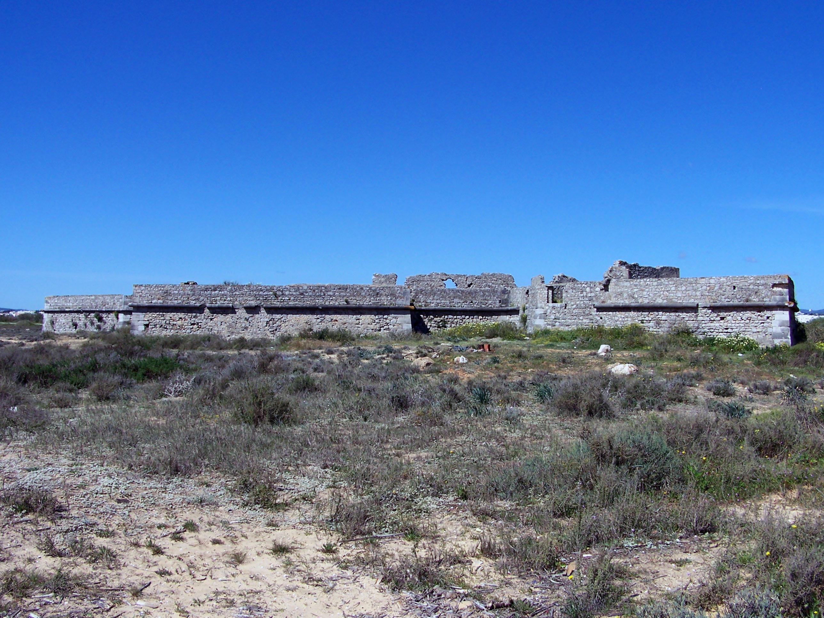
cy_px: 309
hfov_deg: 49.0
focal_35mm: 38
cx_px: 412
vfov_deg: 37.7
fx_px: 905
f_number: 5.6
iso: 80
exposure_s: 1/500
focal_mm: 6.3
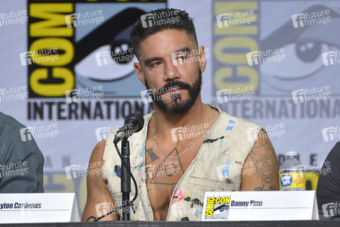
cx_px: 170
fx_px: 4722
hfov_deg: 4.1
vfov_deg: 2.7
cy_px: 114
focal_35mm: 500
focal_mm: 500
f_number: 6.3
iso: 1600
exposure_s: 1/250
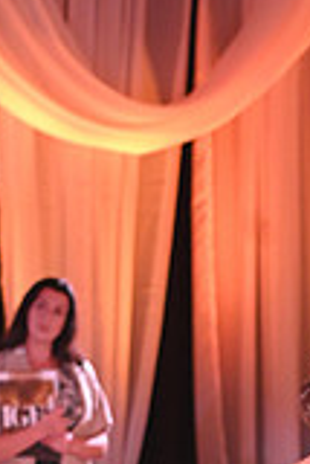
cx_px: 424
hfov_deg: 4.5
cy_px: 818
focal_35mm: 308
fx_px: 3969
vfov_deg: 6.5
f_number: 5
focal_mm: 85
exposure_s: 1/200
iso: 2000
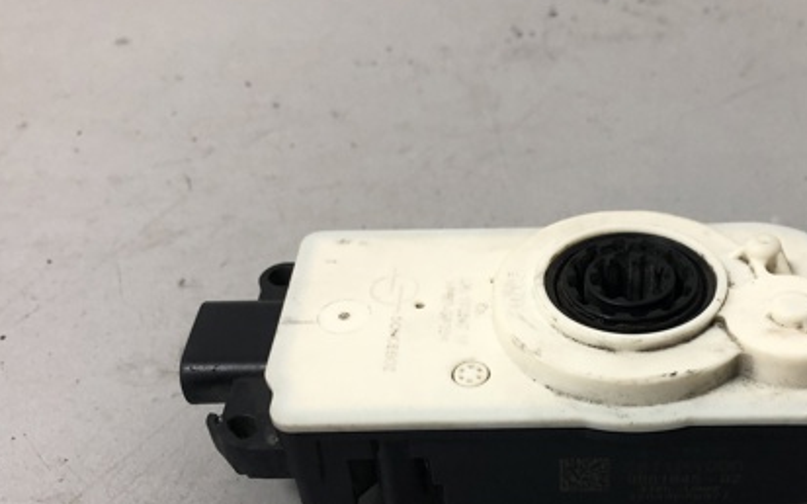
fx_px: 1012
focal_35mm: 46
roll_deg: +2.2
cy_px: 393
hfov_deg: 42.9
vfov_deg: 27.5
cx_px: 539
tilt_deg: -39.0
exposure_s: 1/25
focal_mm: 4
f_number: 1.8
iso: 32
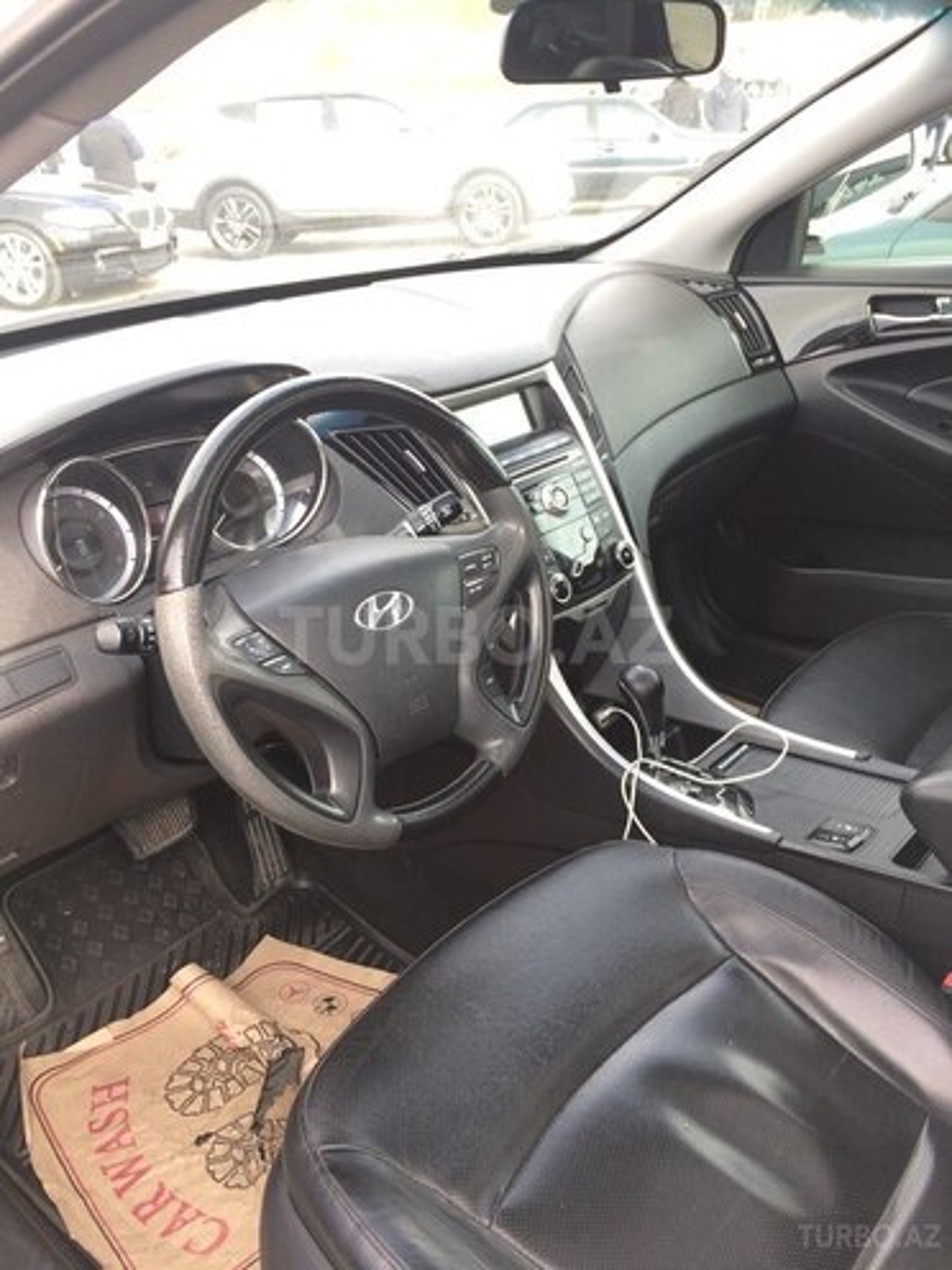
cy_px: 635
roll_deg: +2.9
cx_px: 476
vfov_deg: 61.7
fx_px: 1063
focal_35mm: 29
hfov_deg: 48.2
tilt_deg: -26.9
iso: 40
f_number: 2.2
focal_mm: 4.15
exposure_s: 1/100
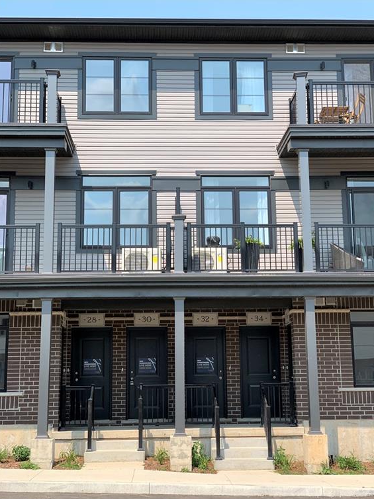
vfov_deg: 36.2
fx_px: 764
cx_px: 188
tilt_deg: +11.1
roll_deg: +0.2
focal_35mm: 53
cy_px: 253
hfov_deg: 27.5
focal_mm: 6
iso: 16
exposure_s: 1/727
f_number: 2.4
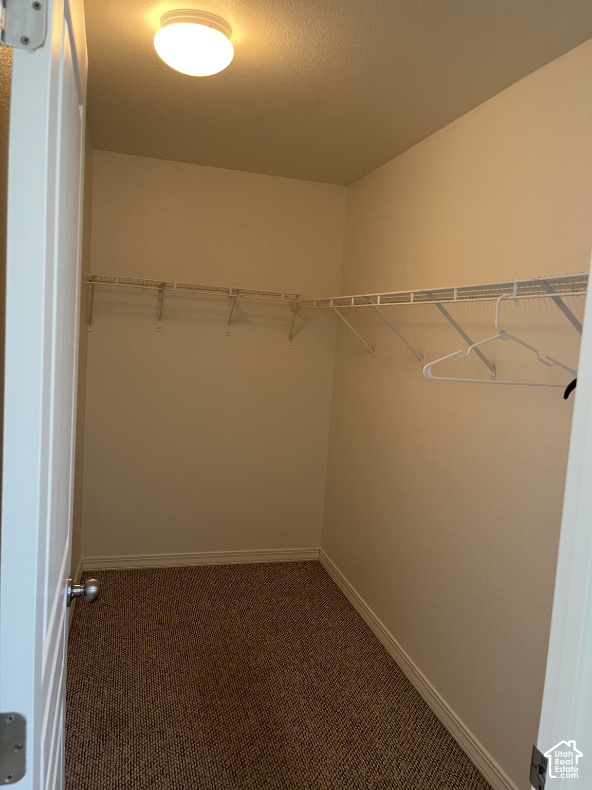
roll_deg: -3.7
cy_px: 395
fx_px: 593
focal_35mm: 26
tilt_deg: -6.0
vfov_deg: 67.3
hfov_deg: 53.1
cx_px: 296
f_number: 1.6
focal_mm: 5.1
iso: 125
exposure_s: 1/60
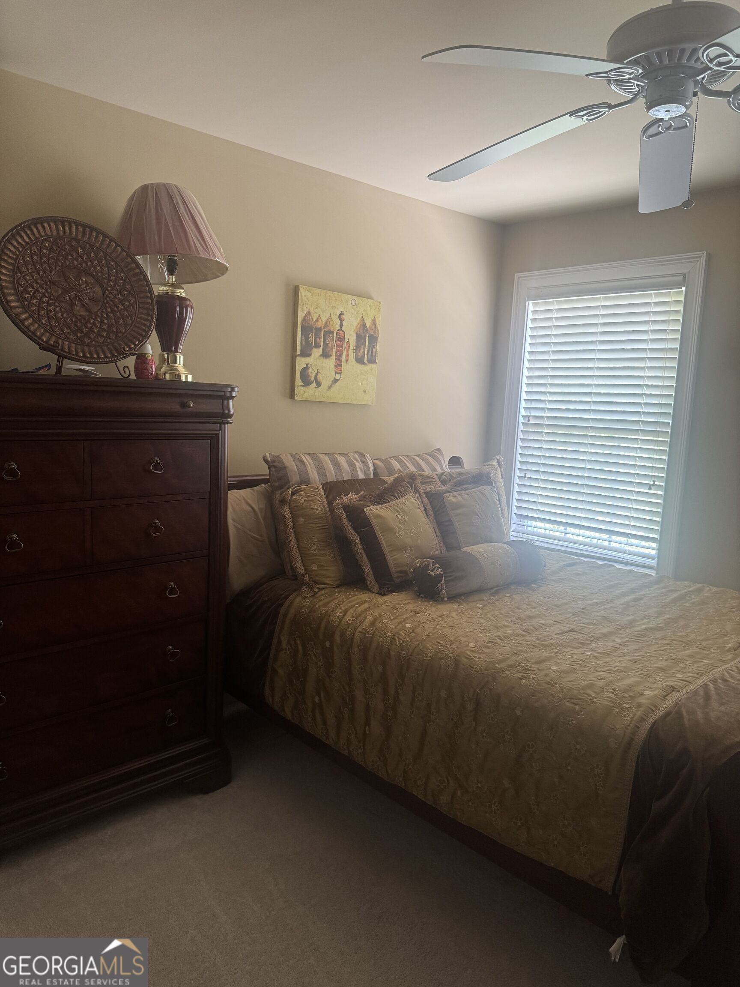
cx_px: 370
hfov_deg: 56.8
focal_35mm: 24
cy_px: 494
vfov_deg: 71.6
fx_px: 684
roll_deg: -1.5
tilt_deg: -6.6
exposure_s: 1/60
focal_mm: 6.76
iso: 250
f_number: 1.78
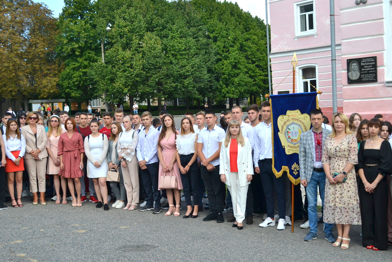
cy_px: 131
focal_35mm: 39
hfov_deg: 49.5
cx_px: 196
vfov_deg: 34.2
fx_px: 425
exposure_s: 1/800
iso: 400
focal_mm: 26
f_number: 6.3
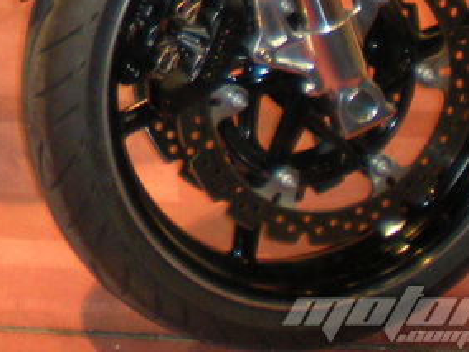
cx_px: -302
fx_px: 1856
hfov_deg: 13.3
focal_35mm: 137
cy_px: -269
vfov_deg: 10.2
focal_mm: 6.3
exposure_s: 1/30
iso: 204
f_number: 3.1
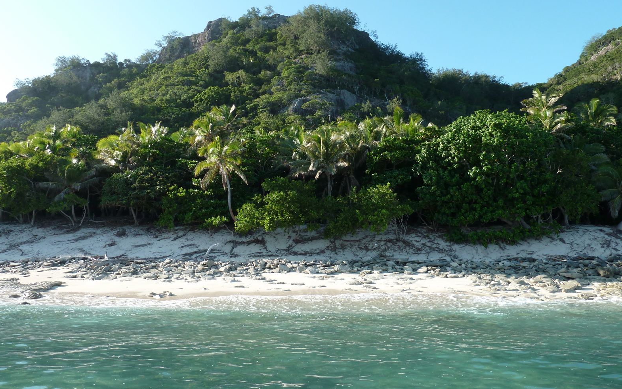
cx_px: 309
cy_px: 155
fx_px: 458
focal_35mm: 27
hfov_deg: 68.4
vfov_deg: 45.7
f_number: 4
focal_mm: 4.1
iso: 80
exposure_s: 1/200
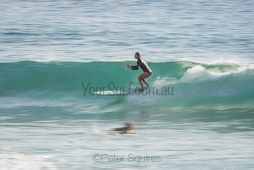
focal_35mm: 500
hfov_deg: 4.1
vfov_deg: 2.8
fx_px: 3528
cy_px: 85
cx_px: 127
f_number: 13
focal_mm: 500
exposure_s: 1/20
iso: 31
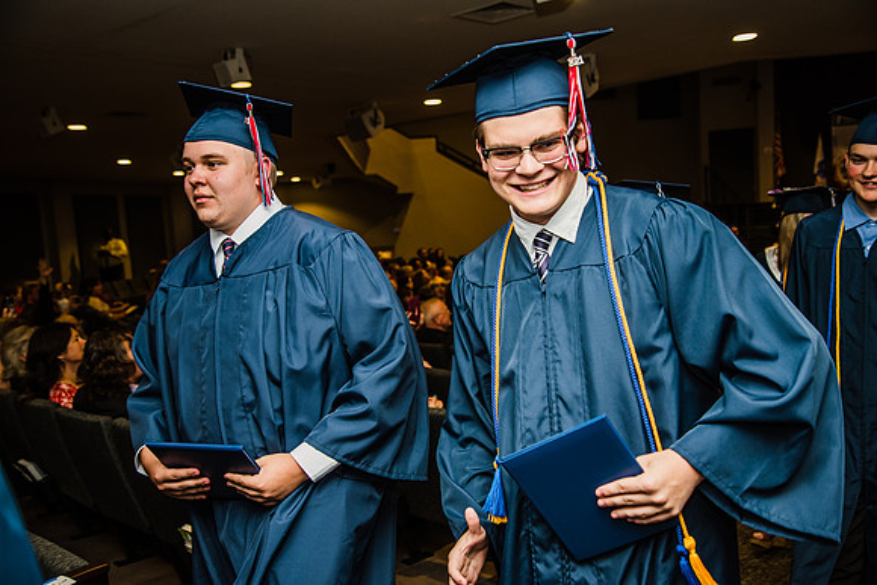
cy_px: 292
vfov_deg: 37.9
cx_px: 438
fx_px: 853
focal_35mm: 35
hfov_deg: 54.4
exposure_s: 1/200
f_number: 4.5
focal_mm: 35
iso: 800
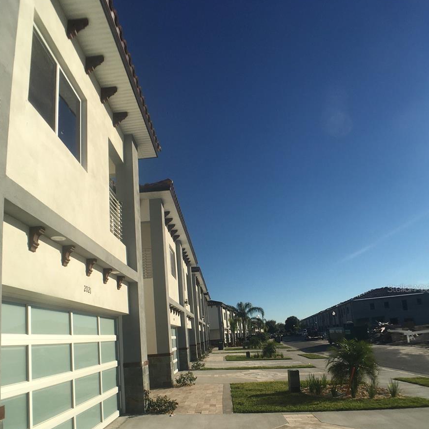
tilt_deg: +9.9
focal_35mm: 35
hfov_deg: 47.2
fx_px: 491
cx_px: 214
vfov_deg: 46.4
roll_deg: +3.4
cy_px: 288
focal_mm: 4.15
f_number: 2.2
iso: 25
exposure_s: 1/3077
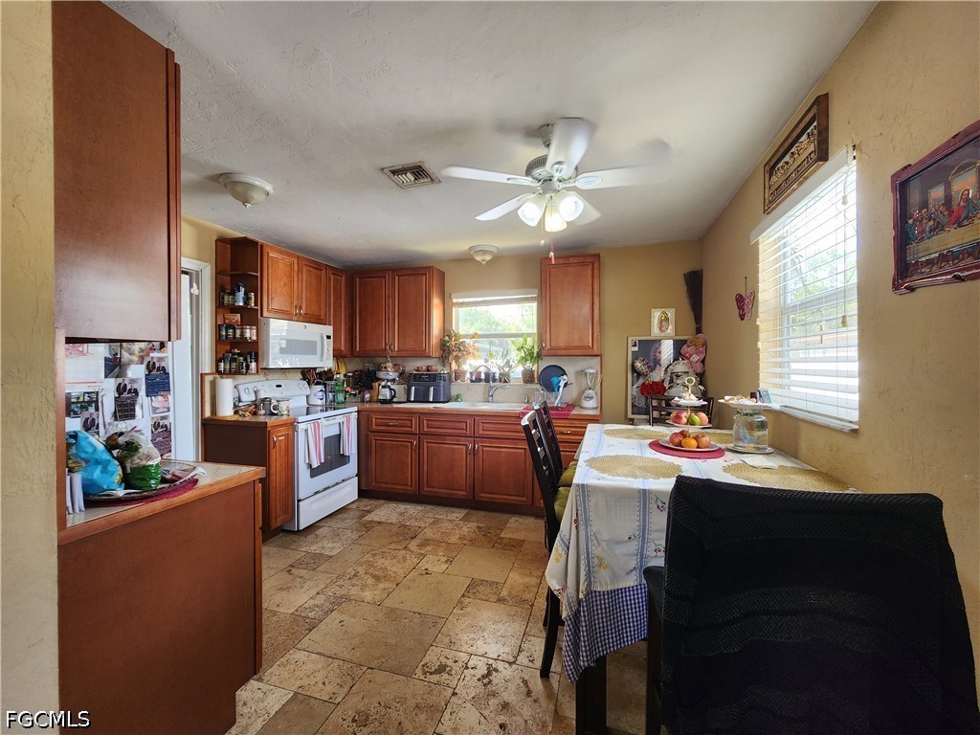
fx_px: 368
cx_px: 490
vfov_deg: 89.9
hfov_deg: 106.2
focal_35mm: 13
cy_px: 368
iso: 125
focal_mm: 2.2
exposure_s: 1/60
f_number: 2.2
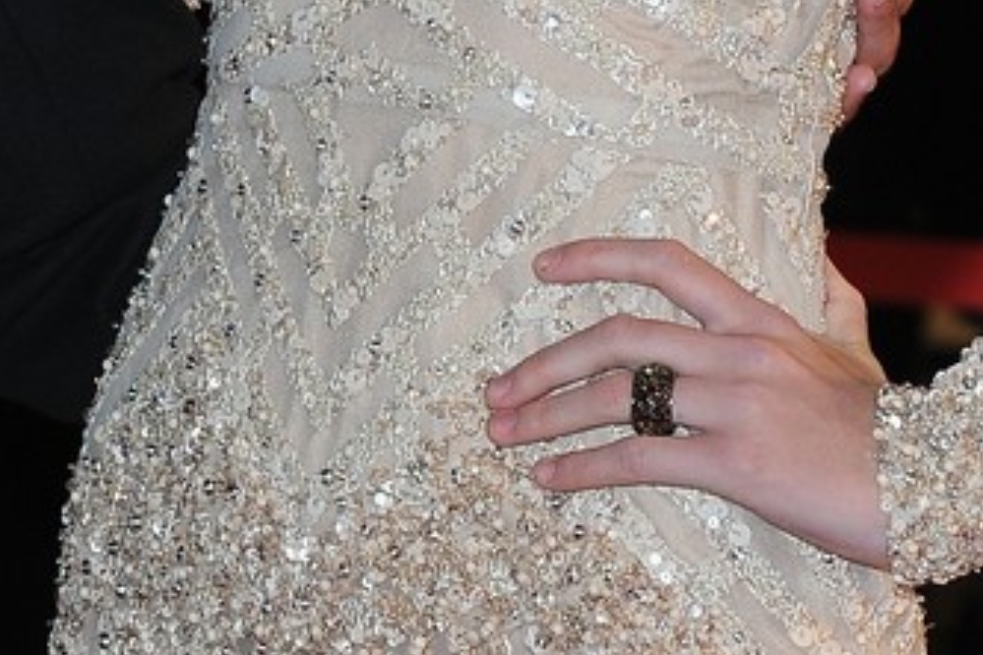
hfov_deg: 5.0
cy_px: -139
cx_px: 208
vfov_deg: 3.3
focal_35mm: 411
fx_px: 11222
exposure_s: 1/160
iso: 800
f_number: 7.1
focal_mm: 112
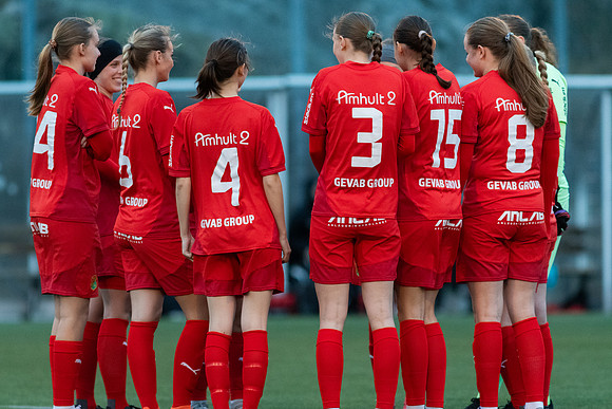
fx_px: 7908
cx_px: 306
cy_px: 204
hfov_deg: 4.4
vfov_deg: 3.0
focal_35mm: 465
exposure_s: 1/1250
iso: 3200
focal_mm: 300
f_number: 3.2
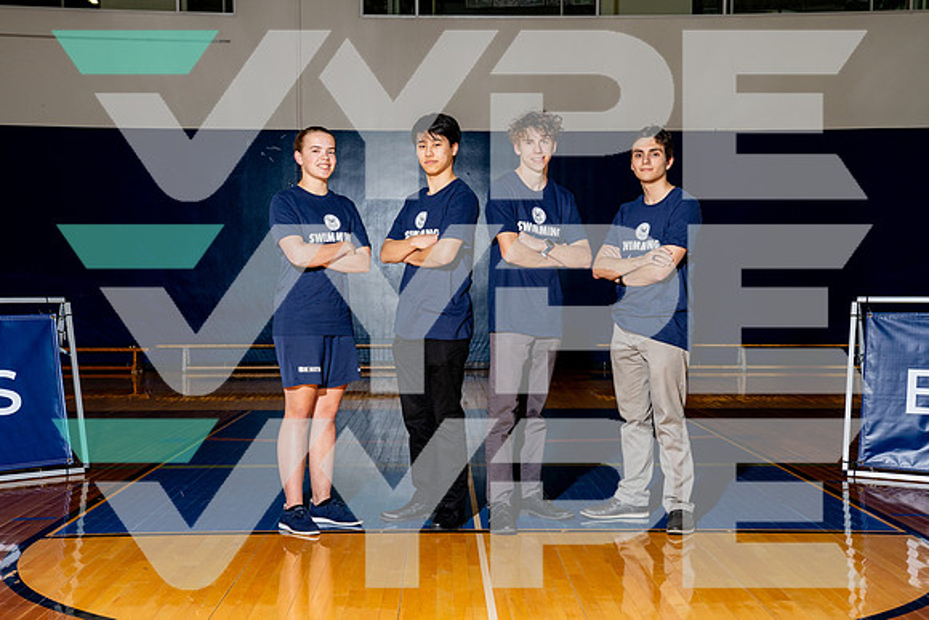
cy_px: 310
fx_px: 1311
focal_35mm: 51
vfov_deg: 26.6
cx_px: 464
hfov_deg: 39.0
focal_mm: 50
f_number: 8
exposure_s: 1/250
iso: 800
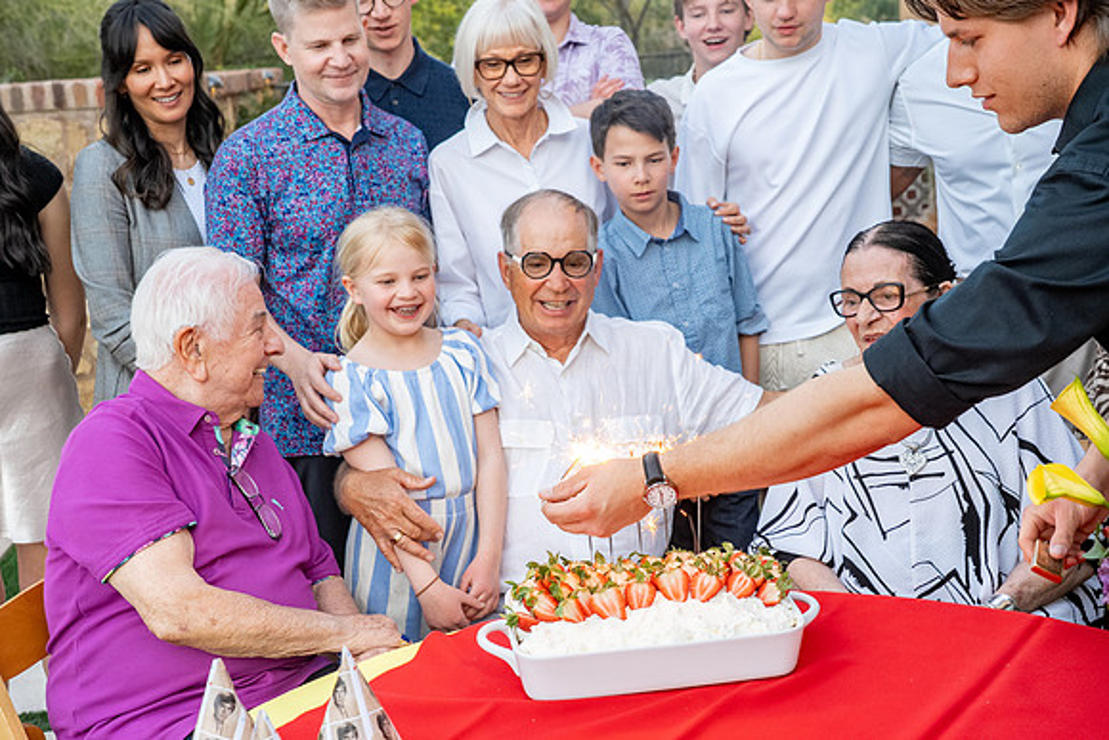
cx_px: 554
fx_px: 1356
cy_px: 370
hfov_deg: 44.5
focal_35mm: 44
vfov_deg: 30.5
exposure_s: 1/160
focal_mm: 44
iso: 1250
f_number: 6.3
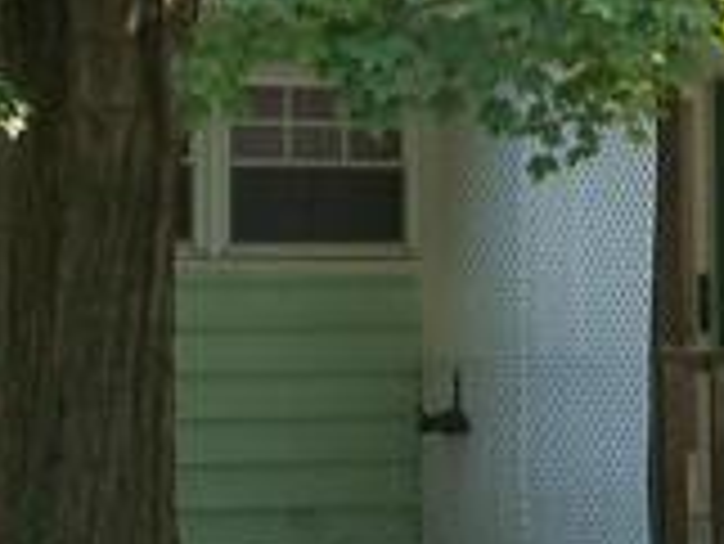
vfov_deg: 6.6
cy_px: -373
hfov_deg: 8.8
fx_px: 4647
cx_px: 782
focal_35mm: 222
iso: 80
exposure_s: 1/160
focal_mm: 6.3
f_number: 3.1
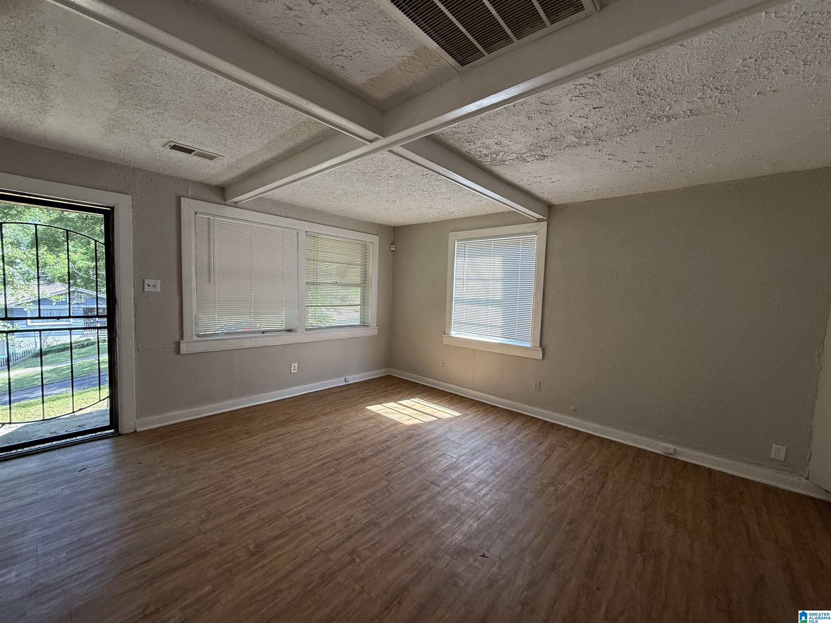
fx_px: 336
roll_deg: -1.8
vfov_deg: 85.7
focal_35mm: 14
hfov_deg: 102.1
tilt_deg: -3.6
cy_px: 312
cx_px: 416
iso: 100
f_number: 2.2
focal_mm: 2.22
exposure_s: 1/99
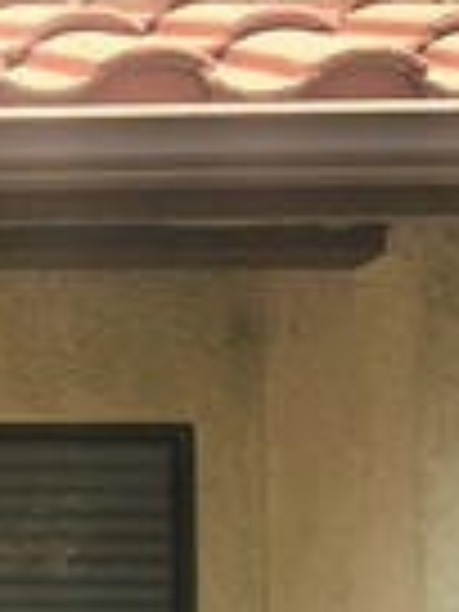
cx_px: -1012
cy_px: 729
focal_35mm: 173
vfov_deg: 11.2
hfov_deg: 7.4
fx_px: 3059
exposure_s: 1/588
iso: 20
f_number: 1.8
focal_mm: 5.4
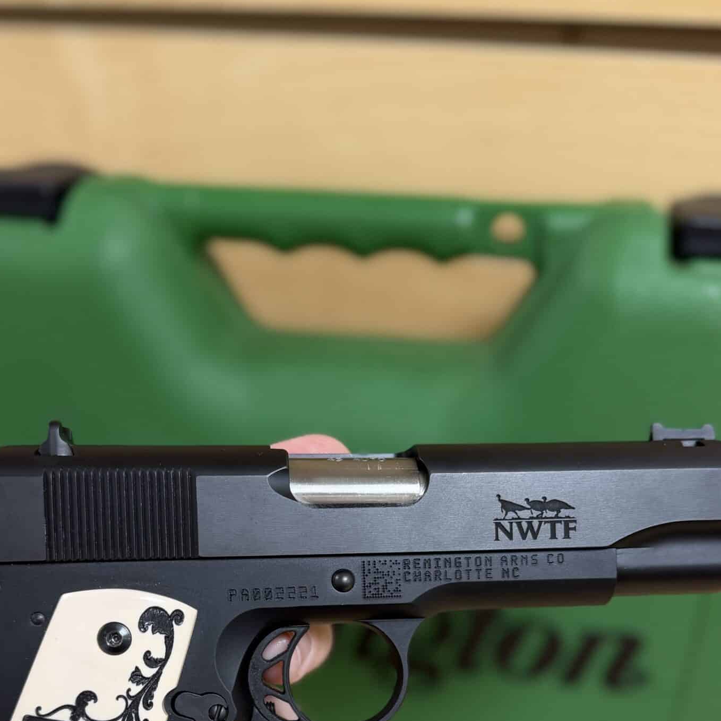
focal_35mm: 40
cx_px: 361
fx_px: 943
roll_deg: -1.4
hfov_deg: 41.9
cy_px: 610
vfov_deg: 39.6
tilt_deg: -31.1
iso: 125
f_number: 1.78
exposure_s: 1/60
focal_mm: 6.76
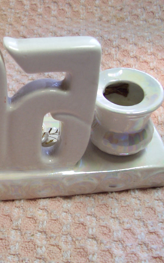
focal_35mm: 53
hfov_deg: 23.5
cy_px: 133
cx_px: 3
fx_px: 379
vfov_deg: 38.2
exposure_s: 1/60
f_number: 2.8
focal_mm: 5.6
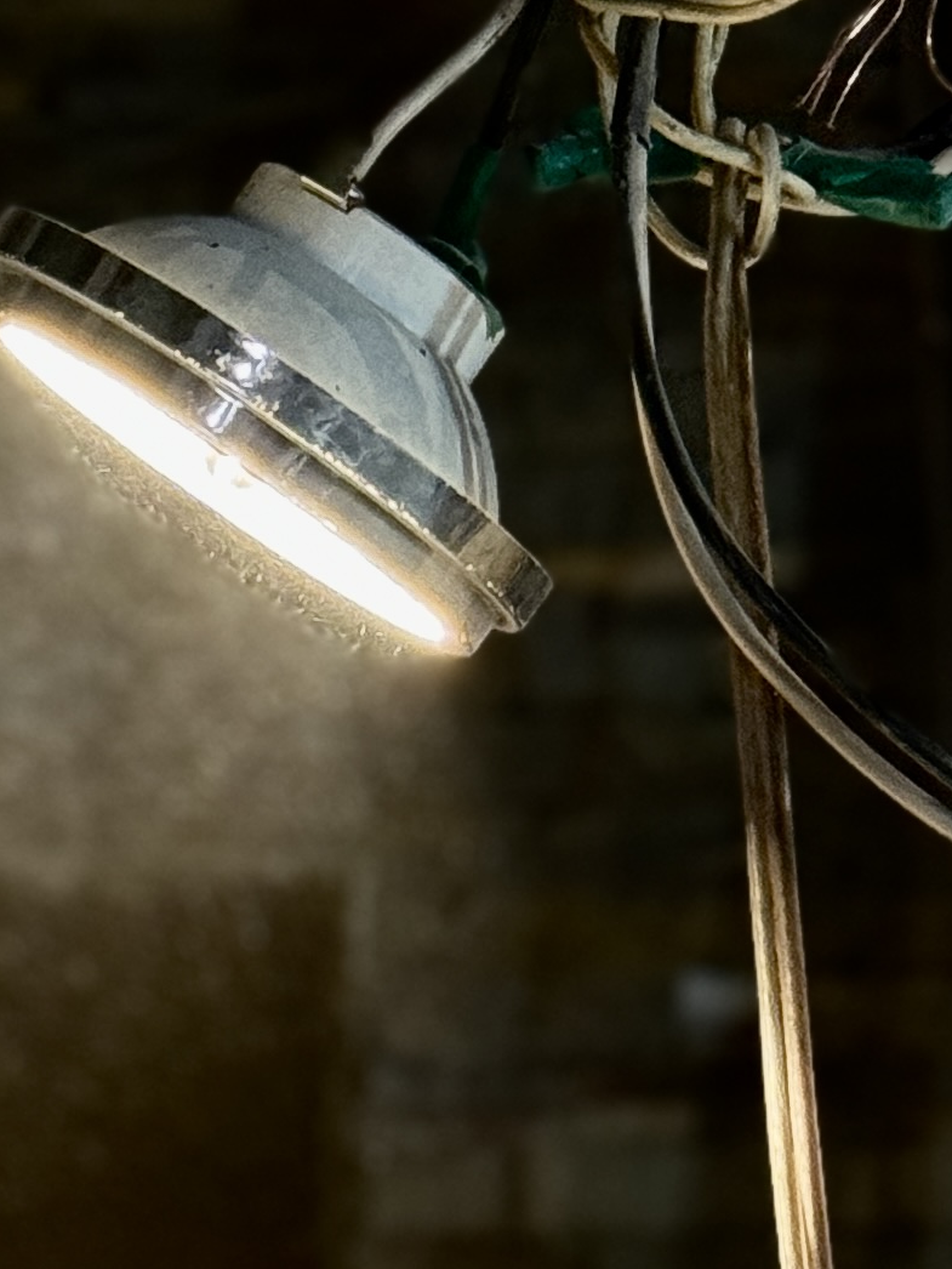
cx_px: -488
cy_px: 1301
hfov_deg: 7.9
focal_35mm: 185
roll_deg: +0.4
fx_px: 6781
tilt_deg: +1.7
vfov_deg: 10.6
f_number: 1.78
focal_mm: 6.86
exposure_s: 1/40
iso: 400
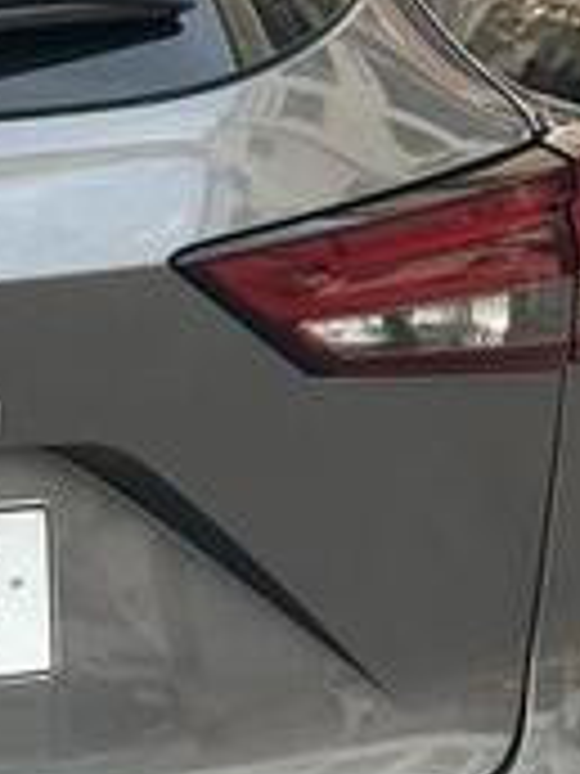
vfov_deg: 8.1
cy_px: 848
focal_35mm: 242
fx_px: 5406
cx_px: -728
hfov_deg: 5.9
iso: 80
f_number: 1.78
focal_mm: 6.86
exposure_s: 1/79
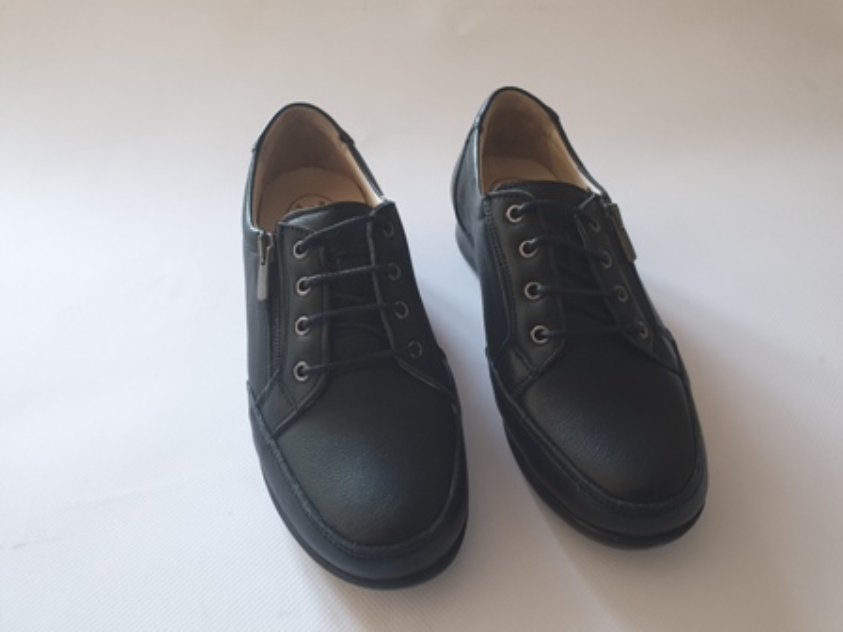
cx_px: 422
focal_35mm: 26
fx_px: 633
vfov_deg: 53.1
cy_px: 316
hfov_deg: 67.3
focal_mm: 4.3
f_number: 2.4
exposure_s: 1/50
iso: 320
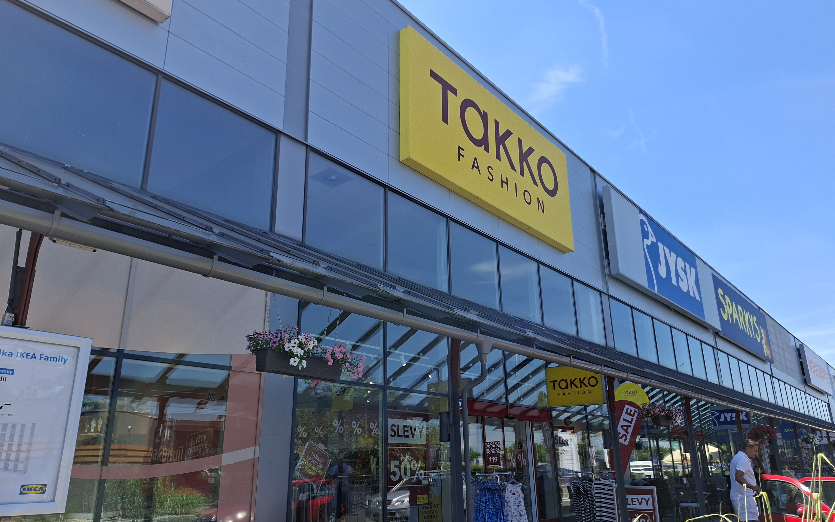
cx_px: 427
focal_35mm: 25
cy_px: 278
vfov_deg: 49.2
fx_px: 569
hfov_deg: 72.5
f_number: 1.8
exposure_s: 1/1041
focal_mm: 5.54
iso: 50
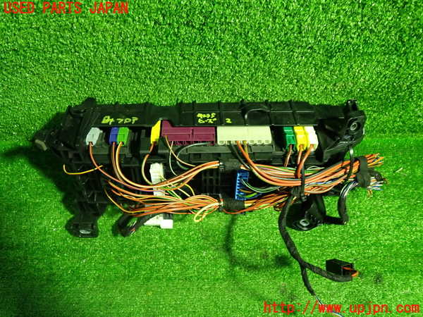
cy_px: 158
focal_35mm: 30
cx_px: 212
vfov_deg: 46.8
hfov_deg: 60.0
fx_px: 367
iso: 400
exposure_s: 1/30
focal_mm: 5.4
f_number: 2.3
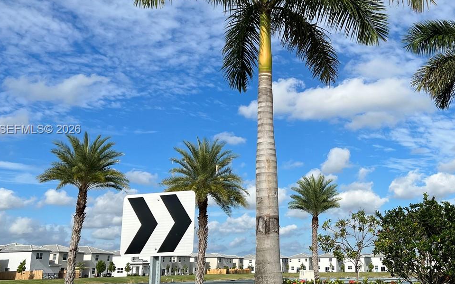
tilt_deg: +14.3
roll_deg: +1.3
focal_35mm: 46
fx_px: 570
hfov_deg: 42.7
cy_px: 130
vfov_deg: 28.0
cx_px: 313
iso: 50
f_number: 1.5
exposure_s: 1/6579
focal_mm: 5.7
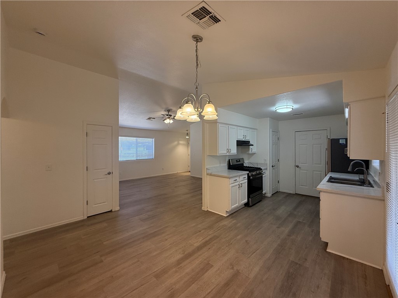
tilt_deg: +0.0
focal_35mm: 14
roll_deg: -0.1
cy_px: 149
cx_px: 199
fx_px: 161
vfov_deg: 85.7
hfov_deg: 102.1
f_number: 2.2
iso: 160
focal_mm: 2.22
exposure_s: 1/120
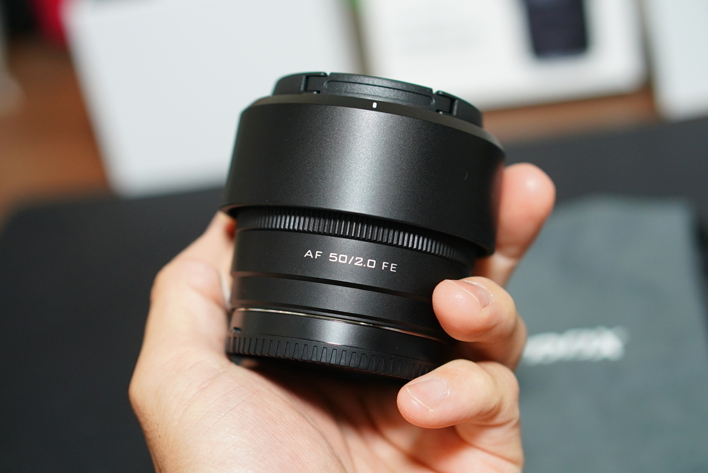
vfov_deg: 18.2
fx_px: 1476
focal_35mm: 75
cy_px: 236
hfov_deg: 27.0
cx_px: 354
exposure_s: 1/60
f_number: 2.5
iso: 800
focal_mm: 50
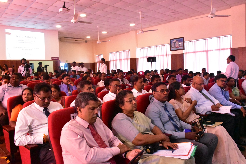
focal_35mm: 27
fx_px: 184
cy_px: 82
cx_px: 123
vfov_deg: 47.9
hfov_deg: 67.4
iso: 16000
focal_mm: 18
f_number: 11
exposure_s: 1/200
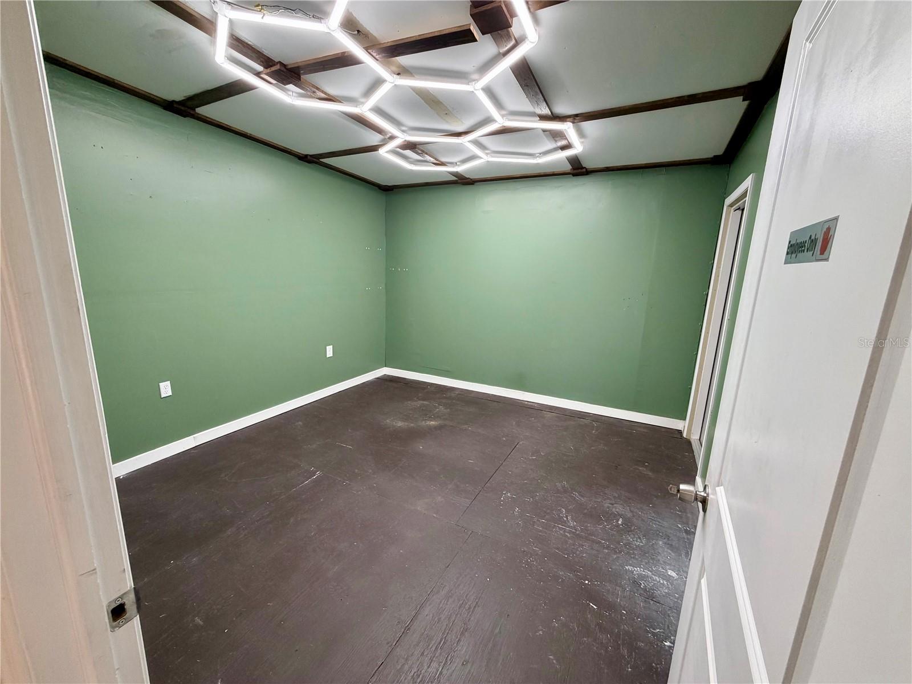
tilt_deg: -11.5
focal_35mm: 14
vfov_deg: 85.7
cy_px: 342
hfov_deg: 102.1
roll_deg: -1.0
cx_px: 456
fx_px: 369
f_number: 2.2
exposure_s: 1/120
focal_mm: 2.22
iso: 160
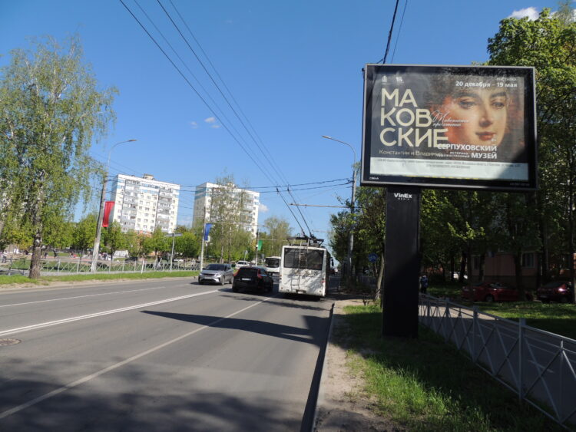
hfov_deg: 71.6
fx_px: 399
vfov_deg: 56.8
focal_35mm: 24
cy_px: 216
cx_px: 288
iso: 100
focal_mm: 4.3
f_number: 3
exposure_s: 1/1250
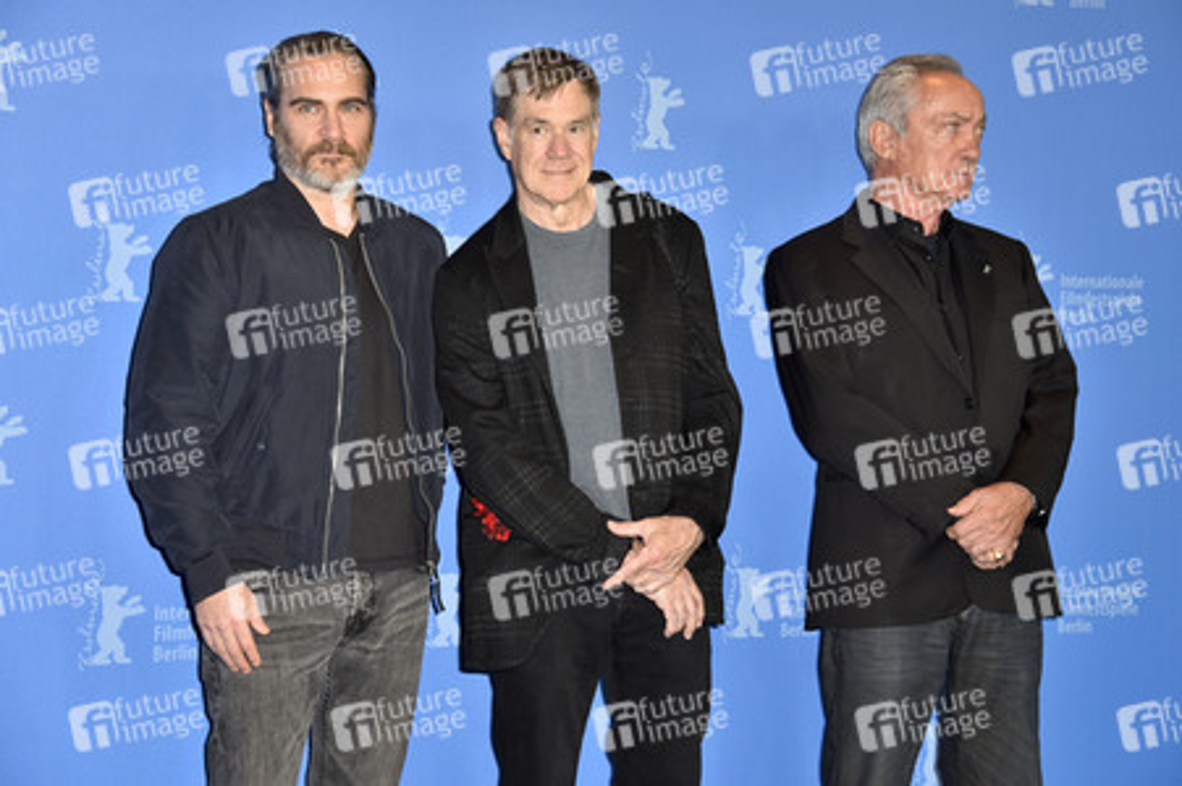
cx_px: 591
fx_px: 2789
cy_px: 393
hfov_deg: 23.9
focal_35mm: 85
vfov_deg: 16.0
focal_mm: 85
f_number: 5.6
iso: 640
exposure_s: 1/160
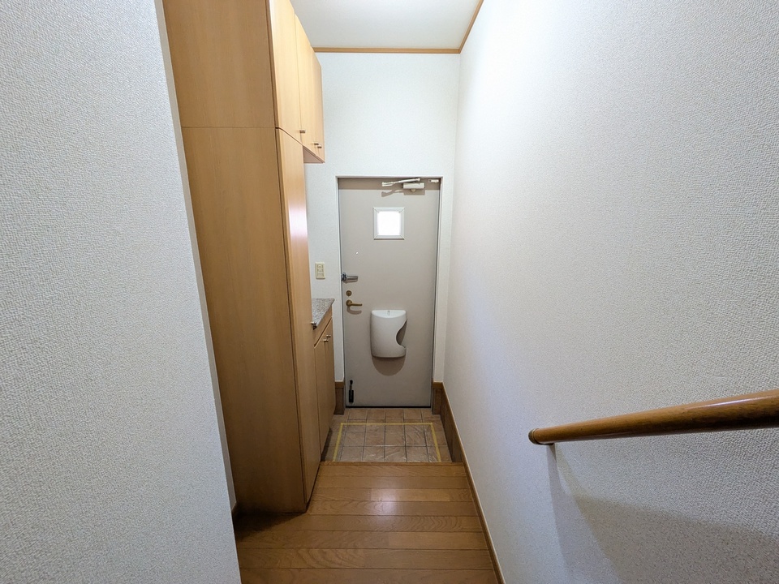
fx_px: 315
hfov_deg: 102.1
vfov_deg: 85.7
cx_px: 390
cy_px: 292
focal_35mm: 14
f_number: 2.2
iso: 463
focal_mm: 1.83
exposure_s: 1/30
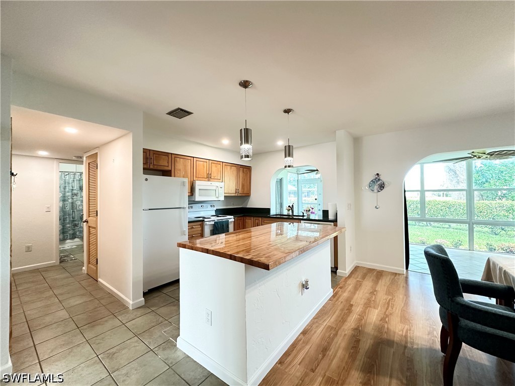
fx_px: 208
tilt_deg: +0.9
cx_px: 258
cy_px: 193
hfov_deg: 102.1
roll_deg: +0.3
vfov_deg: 85.7
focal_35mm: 14
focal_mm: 2.22
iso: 250
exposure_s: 1/60
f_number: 2.2
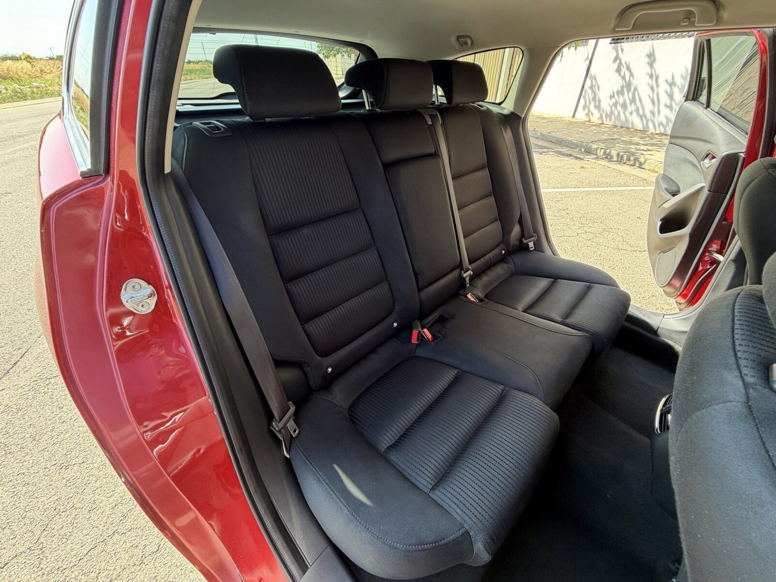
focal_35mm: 14
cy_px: 291
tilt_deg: -36.0
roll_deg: -0.3
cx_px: 388
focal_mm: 2.22
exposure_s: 1/121
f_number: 2.2
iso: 100
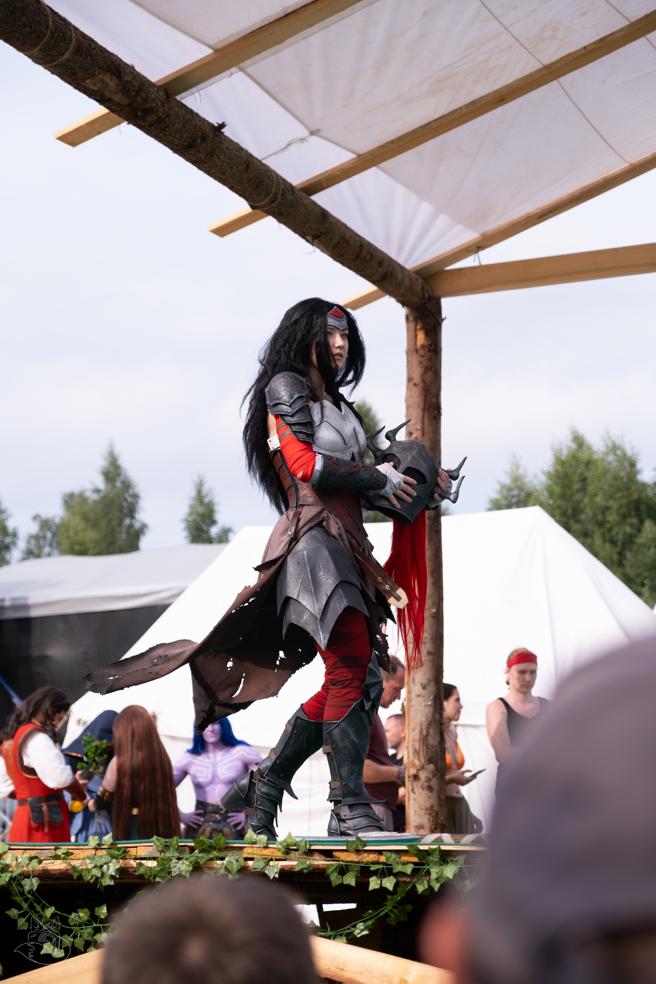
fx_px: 2268
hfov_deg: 16.5
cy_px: 492
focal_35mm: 83
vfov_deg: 24.5
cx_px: 328
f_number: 3.6
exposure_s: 1/1250
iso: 200
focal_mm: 55
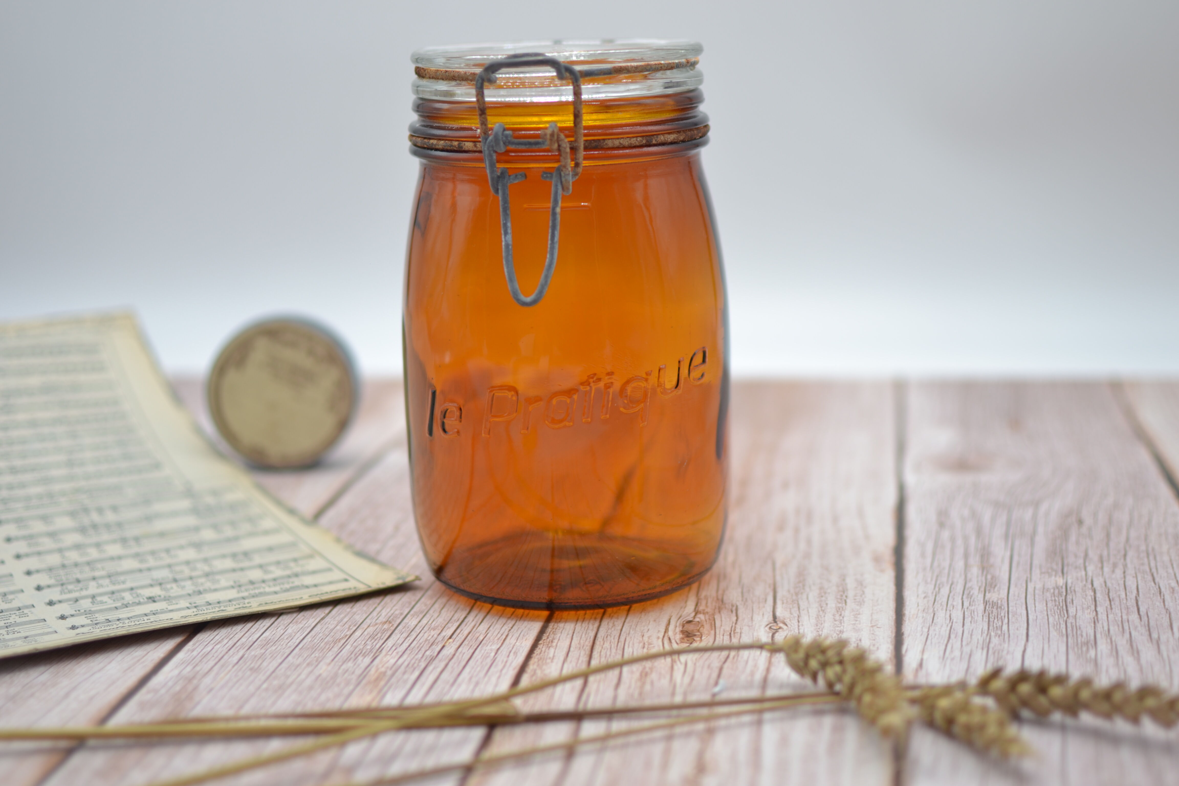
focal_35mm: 52
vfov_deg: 25.8
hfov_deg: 37.9
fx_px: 1719
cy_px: 393
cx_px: 590
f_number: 1.8
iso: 100
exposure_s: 1/400
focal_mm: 35
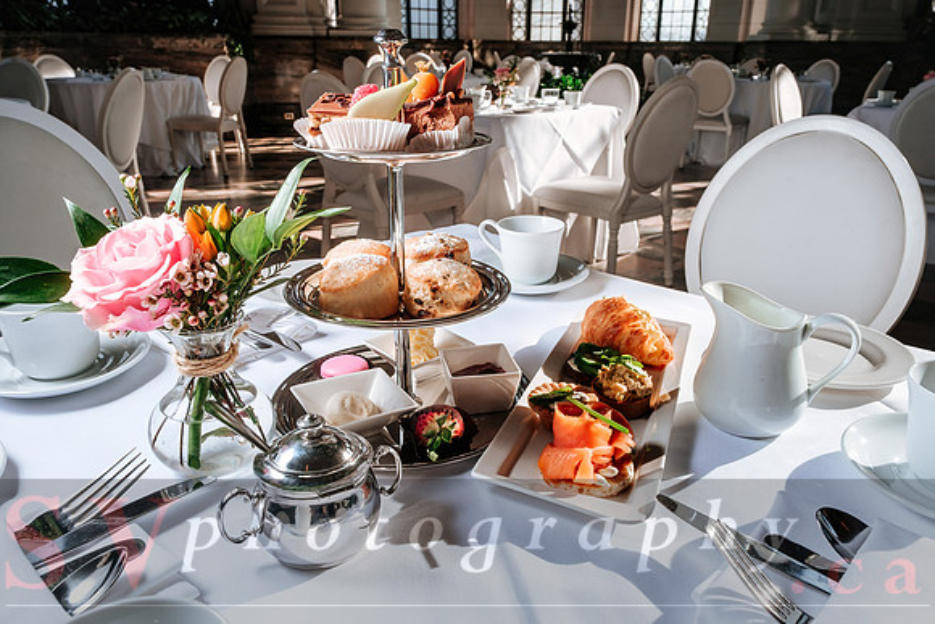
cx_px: 485
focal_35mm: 25
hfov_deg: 71.7
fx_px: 647
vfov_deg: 51.5
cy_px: 324
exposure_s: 1/60
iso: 160
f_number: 8
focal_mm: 16
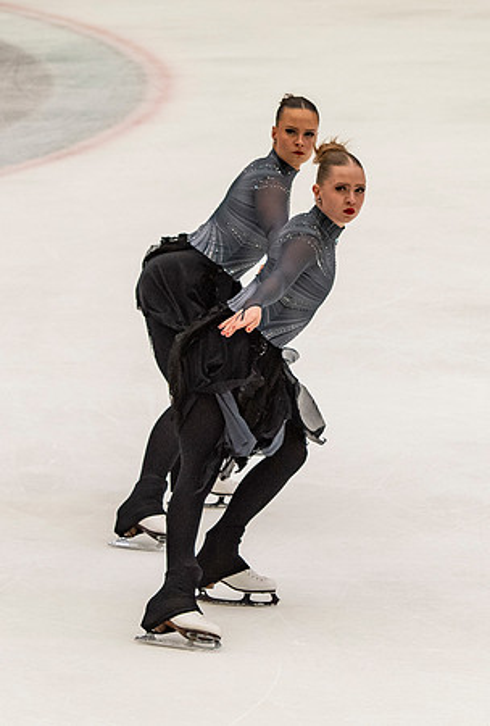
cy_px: 262
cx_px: 270
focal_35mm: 311
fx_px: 6293
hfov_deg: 4.5
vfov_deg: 6.6
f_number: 4
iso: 720
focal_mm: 105
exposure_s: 1/500
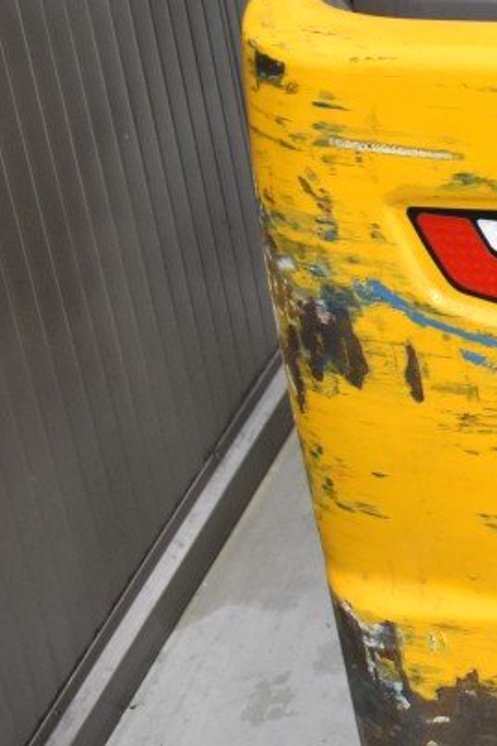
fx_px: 2218
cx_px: 1064
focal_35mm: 107
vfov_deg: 19.0
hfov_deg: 11.3
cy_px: 510
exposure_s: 1/30
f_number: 5
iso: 1600
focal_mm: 24
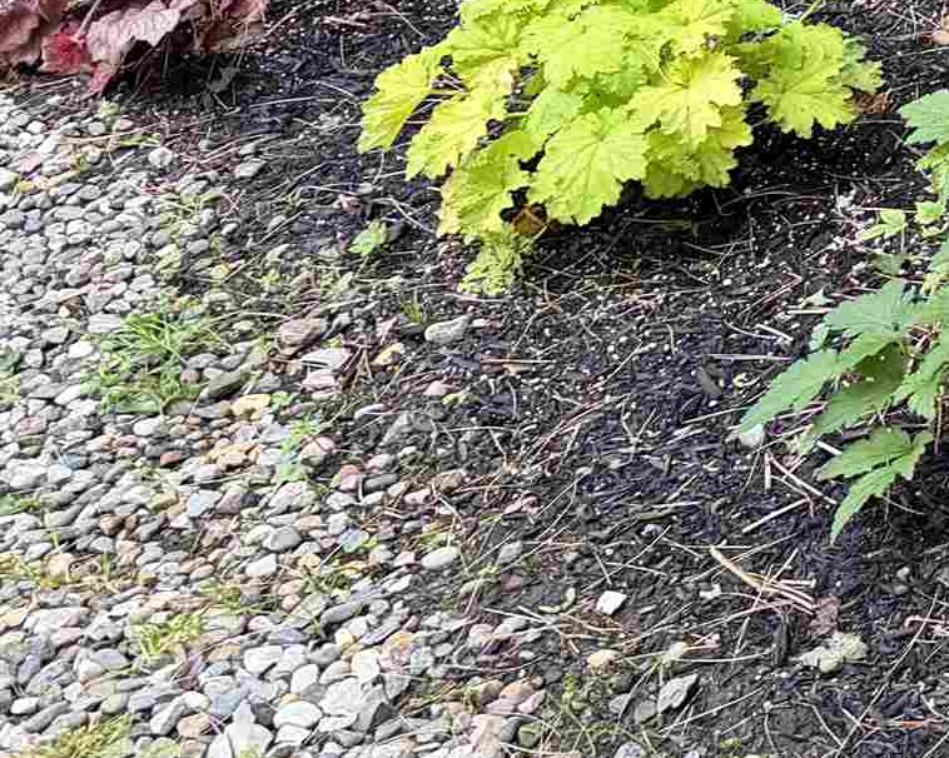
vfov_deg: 15.3
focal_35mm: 95
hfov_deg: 16.7
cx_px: 1723
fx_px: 2668
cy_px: -266
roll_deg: +4.3
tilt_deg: -18.1
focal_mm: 6.76
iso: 200
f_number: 1.78
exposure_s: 1/102
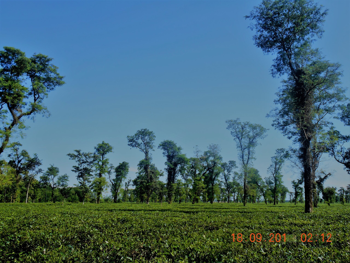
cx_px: 175
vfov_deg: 41.8
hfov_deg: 54.0
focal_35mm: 34
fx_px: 344
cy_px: 132
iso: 80
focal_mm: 5.8
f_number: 3.6
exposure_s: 1/500
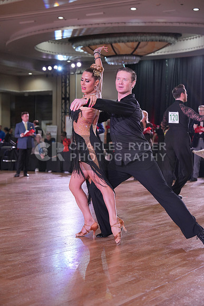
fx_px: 595
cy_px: 153
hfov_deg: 19.5
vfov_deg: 28.8
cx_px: 102
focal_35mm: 70
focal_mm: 70
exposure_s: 1/500
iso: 1600
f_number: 4
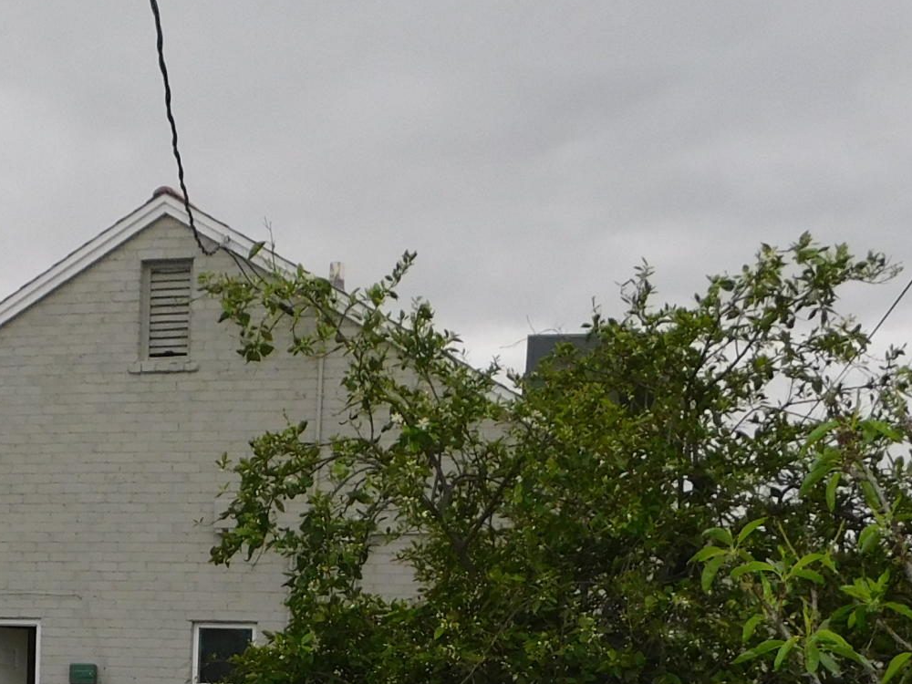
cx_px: 181
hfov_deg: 27.6
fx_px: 1818
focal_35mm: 69
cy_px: 916
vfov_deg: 19.5
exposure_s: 1/800
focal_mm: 4
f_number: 3
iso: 125
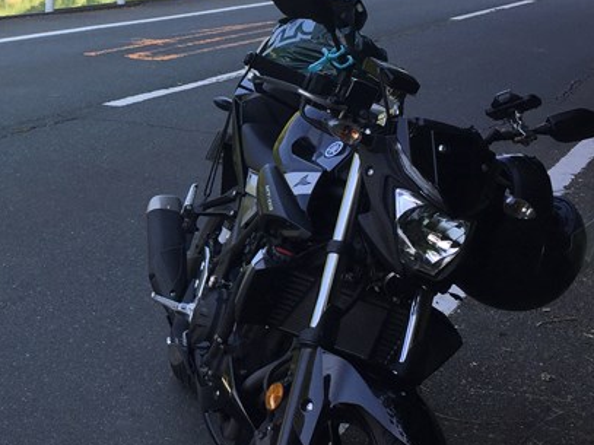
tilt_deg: -11.8
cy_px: 174
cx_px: 13
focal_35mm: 73
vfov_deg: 20.1
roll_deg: -1.1
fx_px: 1252
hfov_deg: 25.5
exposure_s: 1/324
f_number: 2.2
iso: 32
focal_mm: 4.15
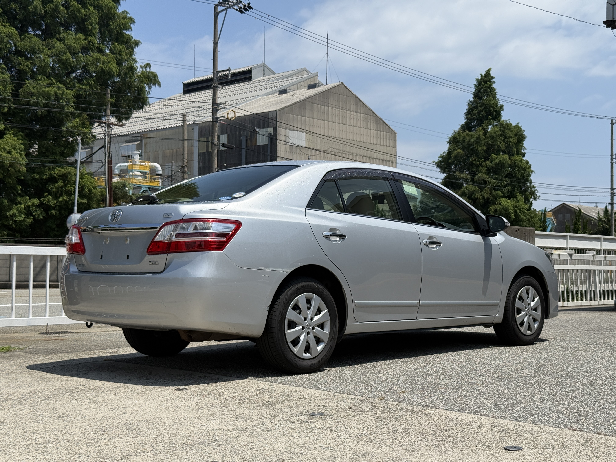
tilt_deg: +2.2
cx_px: 308
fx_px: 854
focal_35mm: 48
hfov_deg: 39.7
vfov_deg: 30.3
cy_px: 231
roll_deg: -0.4
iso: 64
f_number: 1.78
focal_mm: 6.76
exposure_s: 1/7143
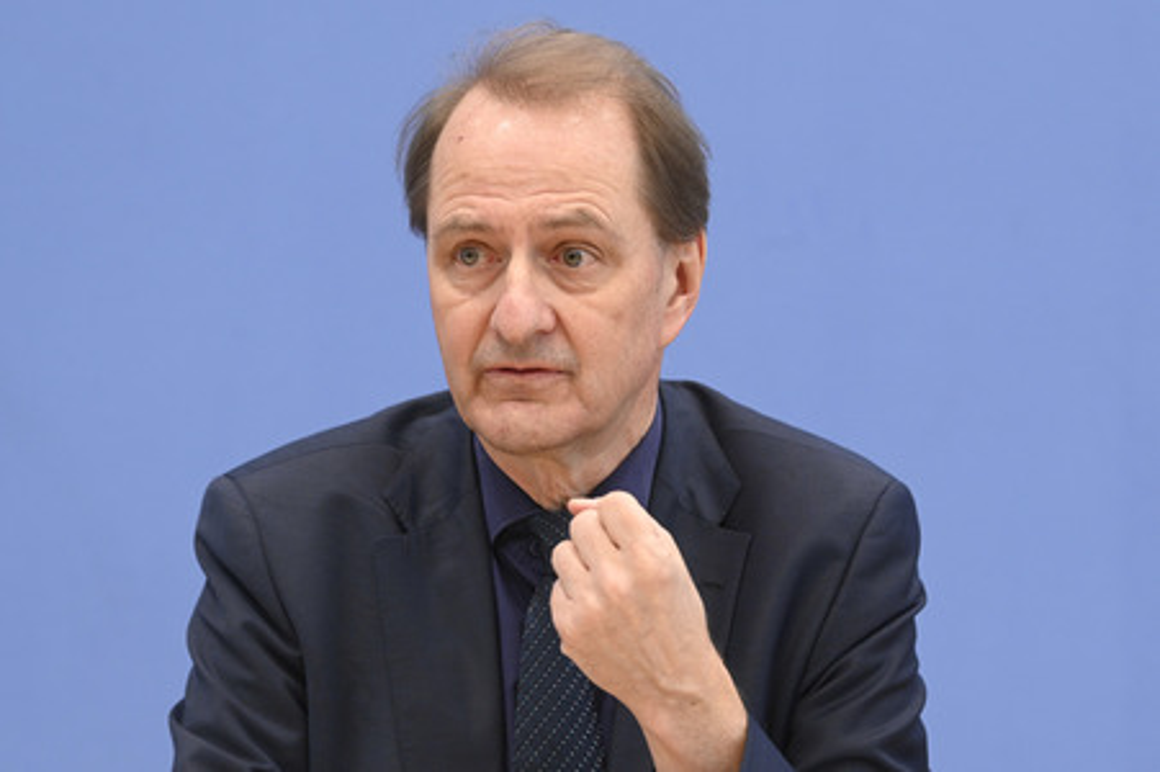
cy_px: 386
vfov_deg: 11.4
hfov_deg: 17.1
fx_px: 3864
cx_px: 580
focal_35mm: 120
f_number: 5.6
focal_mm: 120
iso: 3200
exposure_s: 1/320
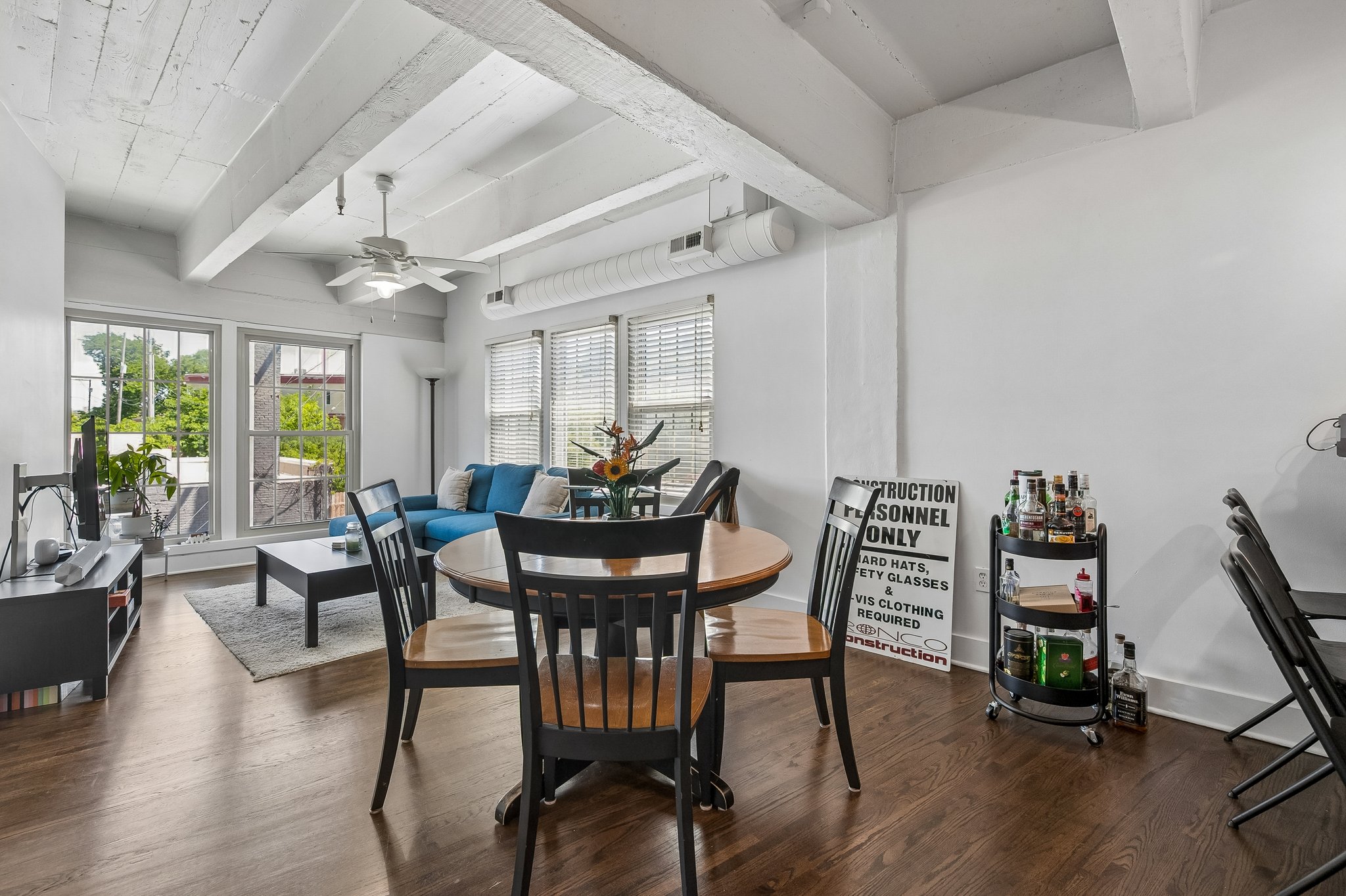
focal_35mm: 16
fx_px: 598
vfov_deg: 73.7
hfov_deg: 96.8
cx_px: 673
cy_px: 448
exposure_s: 1/40
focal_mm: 16
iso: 640
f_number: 6.3
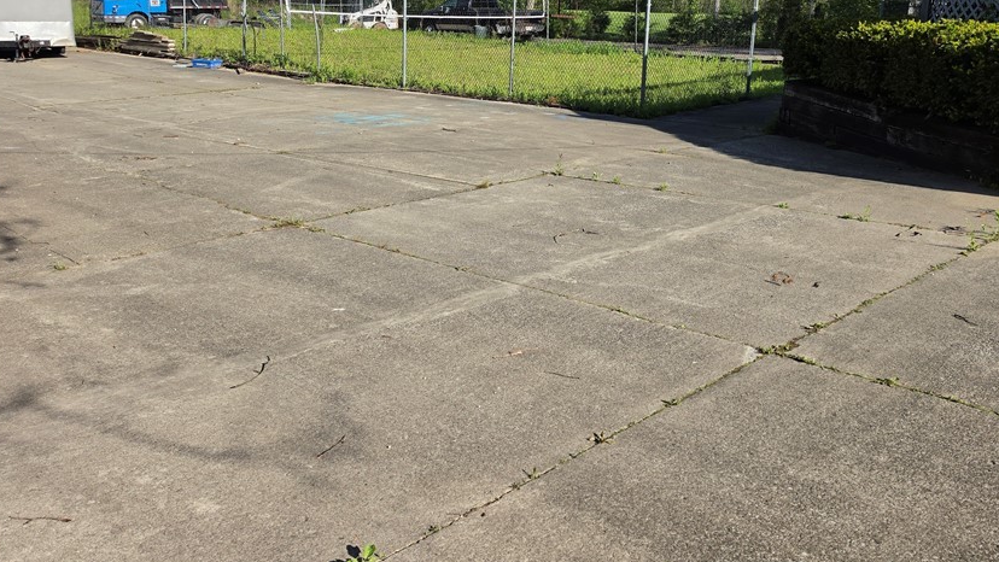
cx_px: 604
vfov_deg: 36.8
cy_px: 135
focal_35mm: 31
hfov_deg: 62.0
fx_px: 821
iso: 64
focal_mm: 6.5
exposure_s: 1/5294
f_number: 1.4
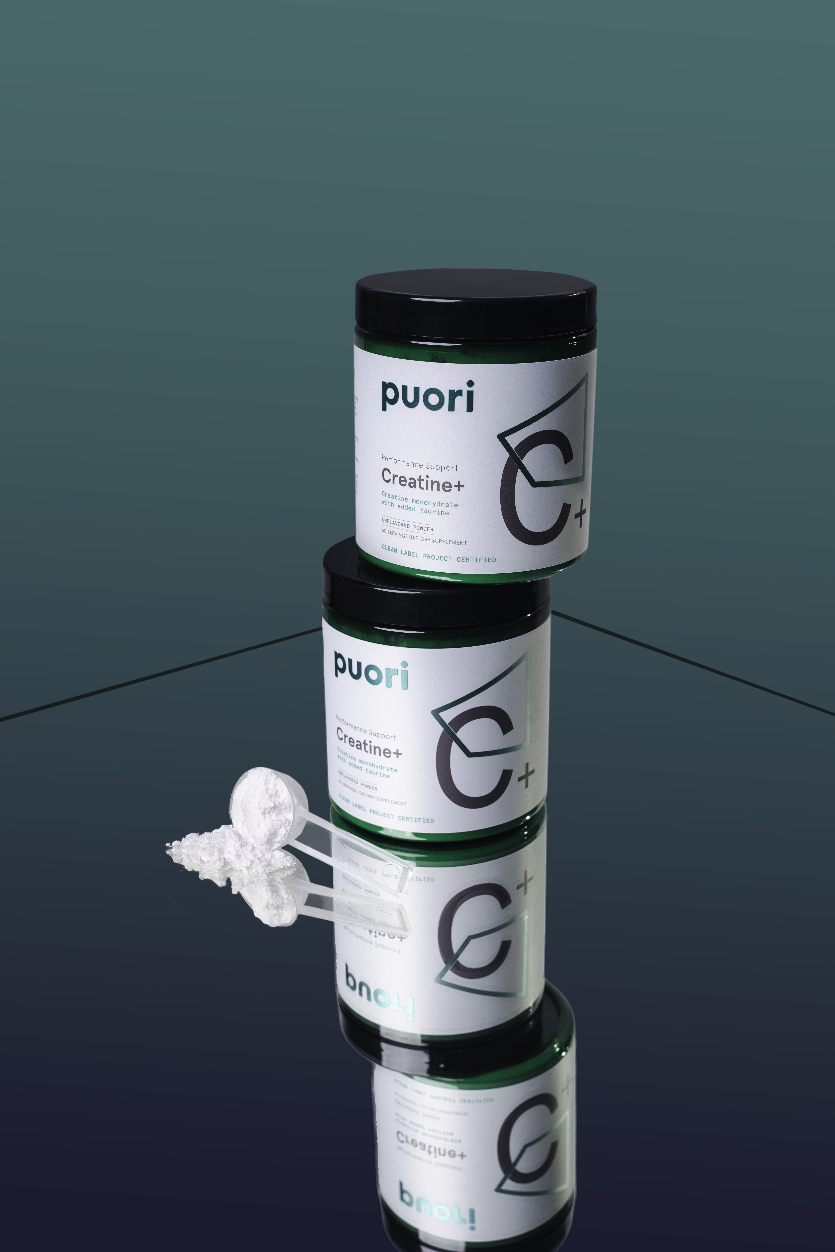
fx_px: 1541
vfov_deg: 44.2
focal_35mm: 44
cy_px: 626
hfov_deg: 30.3
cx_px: 418
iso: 125
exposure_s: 1/250
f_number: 8
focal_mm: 44.3
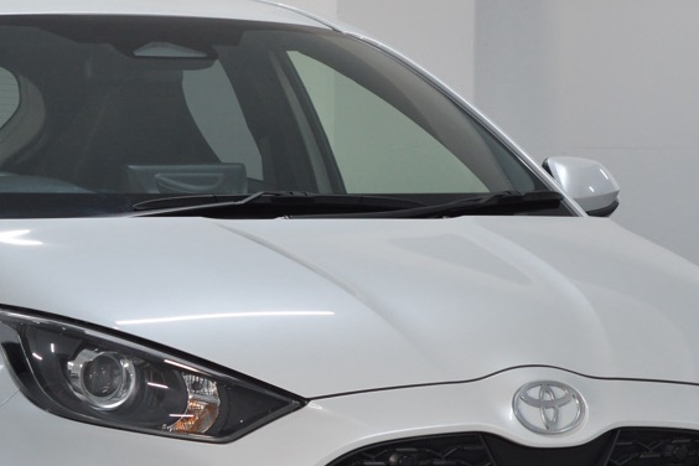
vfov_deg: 7.3
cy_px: 384
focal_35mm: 187
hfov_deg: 11.0
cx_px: 176
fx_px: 3633
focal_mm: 55
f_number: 5.6
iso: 400
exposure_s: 1/25
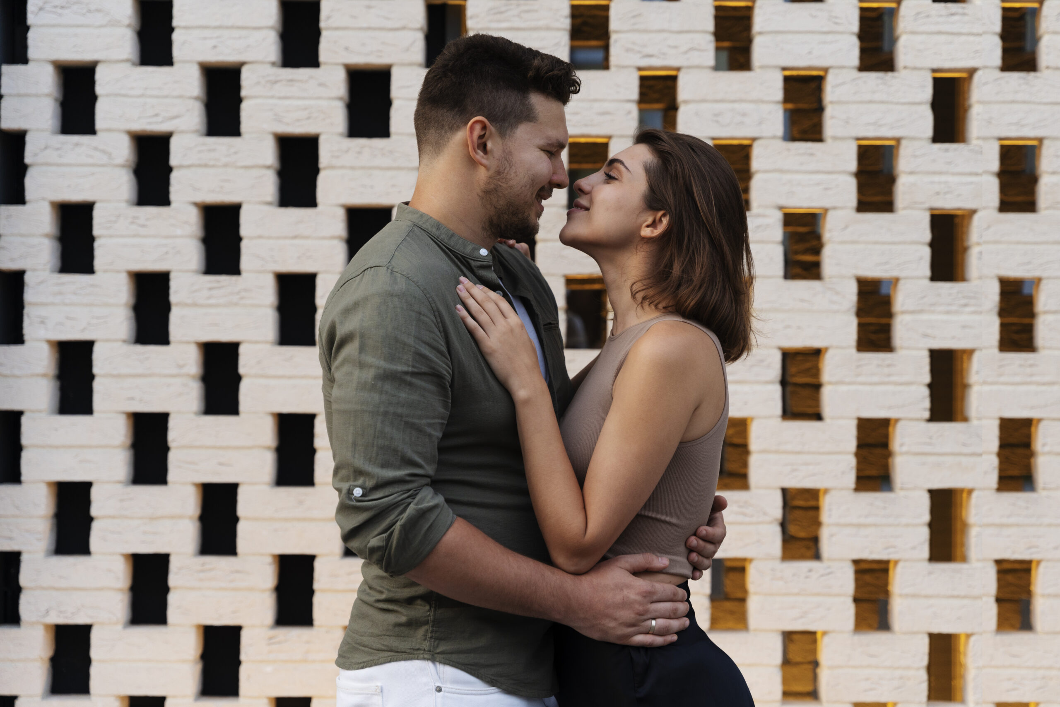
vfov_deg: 20.9
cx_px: 530
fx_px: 1914
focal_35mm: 65
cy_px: 354
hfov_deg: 31.0
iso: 1000
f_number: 3.2
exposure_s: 1/125
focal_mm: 65
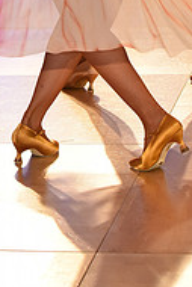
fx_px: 1709
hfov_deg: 6.4
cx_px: -45
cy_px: -139
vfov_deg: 9.4
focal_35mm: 214
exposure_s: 1/320
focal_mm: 70
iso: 2000
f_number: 5
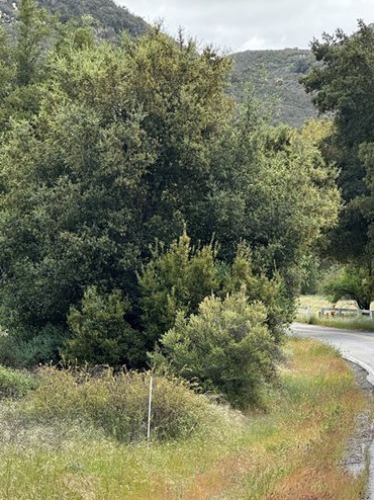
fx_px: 1918
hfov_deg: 11.1
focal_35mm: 133
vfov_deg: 14.8
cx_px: 224
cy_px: 347
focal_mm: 9
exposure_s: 1/189
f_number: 2.8
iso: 32
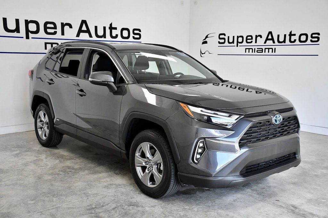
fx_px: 355
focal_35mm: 39
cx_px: 164
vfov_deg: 34.2
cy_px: 109
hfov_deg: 49.5
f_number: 5.6
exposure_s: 1/1000
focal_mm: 26
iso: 2000
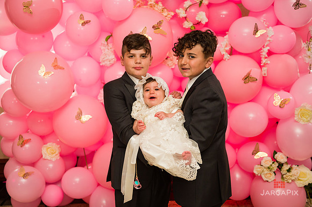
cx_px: 146
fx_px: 445
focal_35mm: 51
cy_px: 100
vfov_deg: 26.3
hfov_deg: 38.6
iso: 800
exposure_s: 1/200
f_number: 3.2
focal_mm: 48
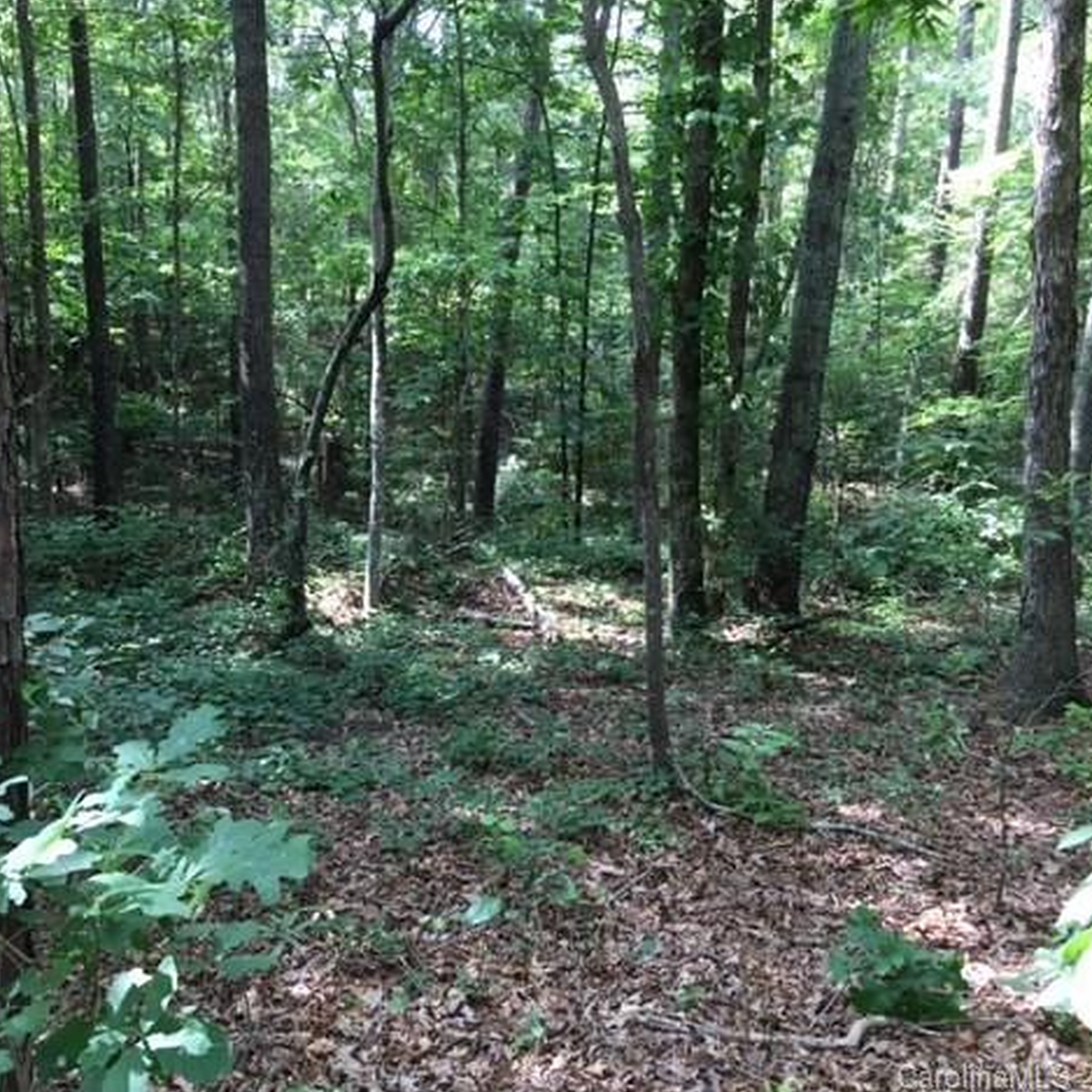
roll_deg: +0.1
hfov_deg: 46.9
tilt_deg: -12.4
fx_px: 1249
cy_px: 540
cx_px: 419
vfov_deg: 47.2
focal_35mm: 35
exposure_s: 1/40
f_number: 2.2
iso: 25
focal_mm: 4.15
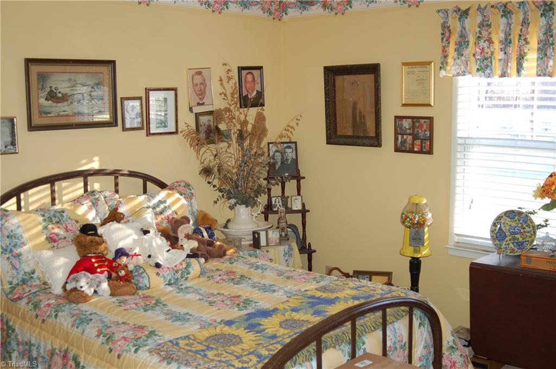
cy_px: 184
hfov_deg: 46.5
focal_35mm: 42
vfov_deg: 31.8
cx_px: 278
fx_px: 648
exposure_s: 1/60
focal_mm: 28
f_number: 3.3
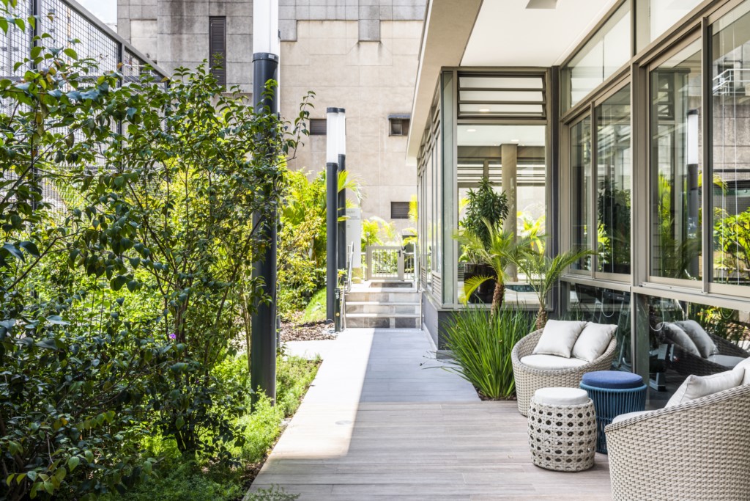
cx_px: 375
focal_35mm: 32
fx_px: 667
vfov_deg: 41.1
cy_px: 250
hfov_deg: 58.7
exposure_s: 1/160
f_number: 6.3
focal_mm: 32
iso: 100
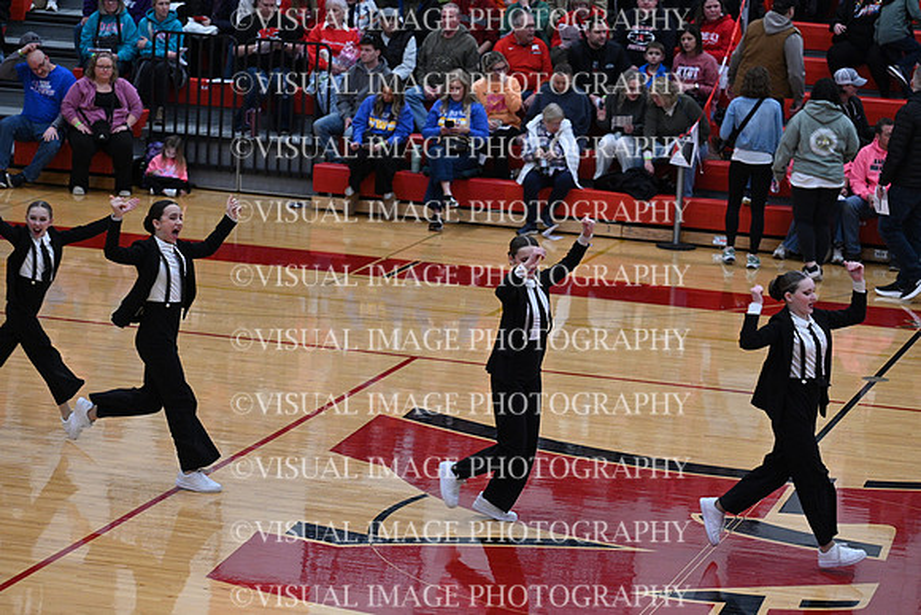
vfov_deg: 10.6
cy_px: 308
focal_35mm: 130
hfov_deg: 15.8
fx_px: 3326
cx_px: 460
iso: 4000
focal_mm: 130
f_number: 4
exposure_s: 1/400
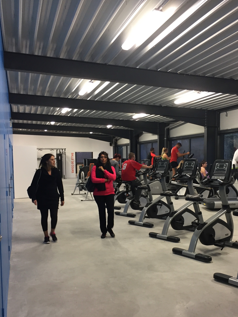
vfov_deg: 51.1
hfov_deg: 39.5
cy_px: 187
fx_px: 330
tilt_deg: -4.2
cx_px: 144
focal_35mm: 36
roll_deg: -0.1
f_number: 2.2
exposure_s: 1/33
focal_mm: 4.15
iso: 160
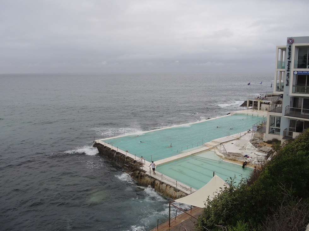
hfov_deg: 63.4
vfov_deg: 49.7
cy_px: 116
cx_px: 154
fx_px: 250
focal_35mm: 28
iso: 80
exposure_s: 1/1250
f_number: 2.8
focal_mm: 6
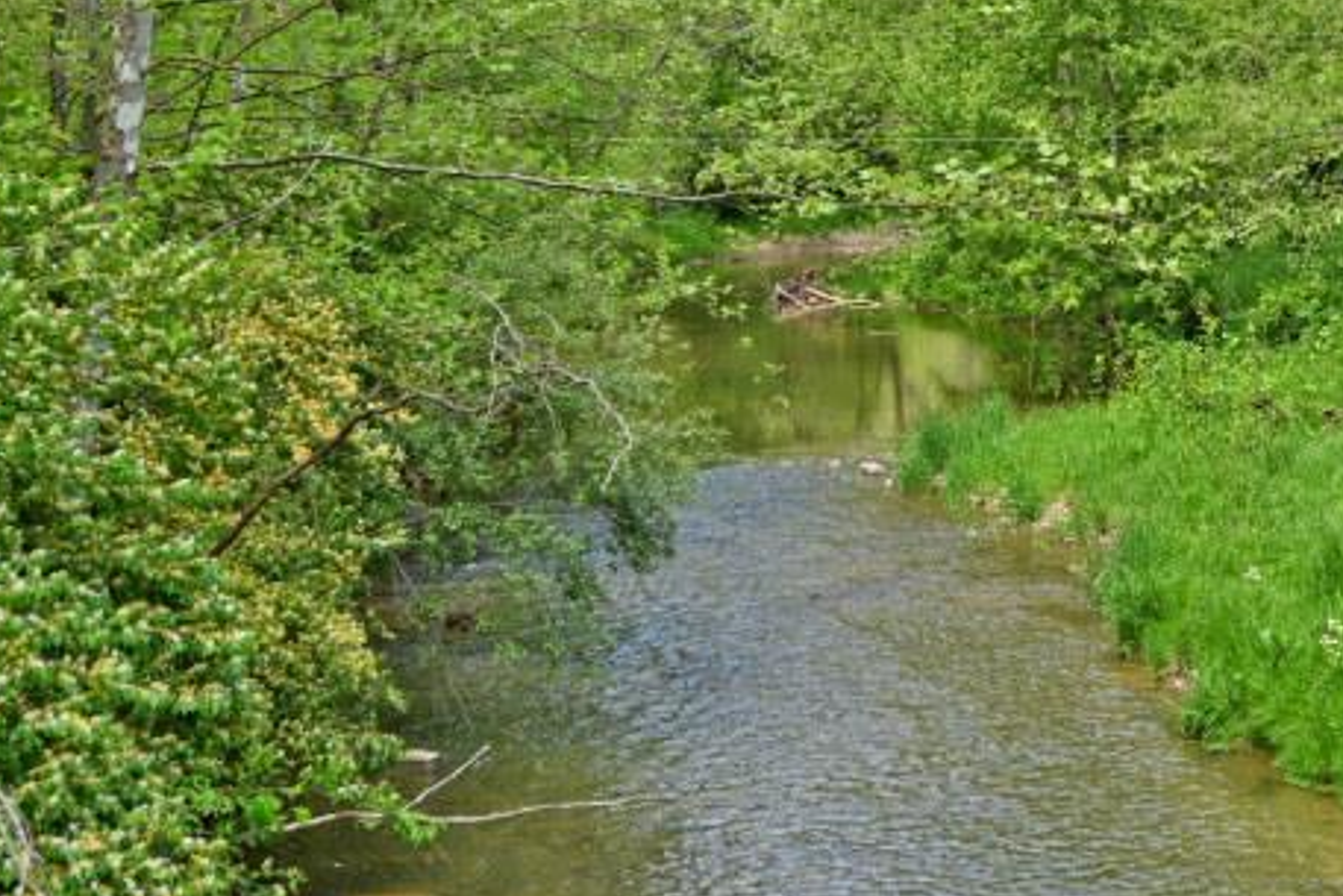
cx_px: 1223
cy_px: -3
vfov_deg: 16.3
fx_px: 3060
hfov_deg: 24.0
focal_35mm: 82
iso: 100
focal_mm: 25
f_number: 5.6
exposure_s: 1/250
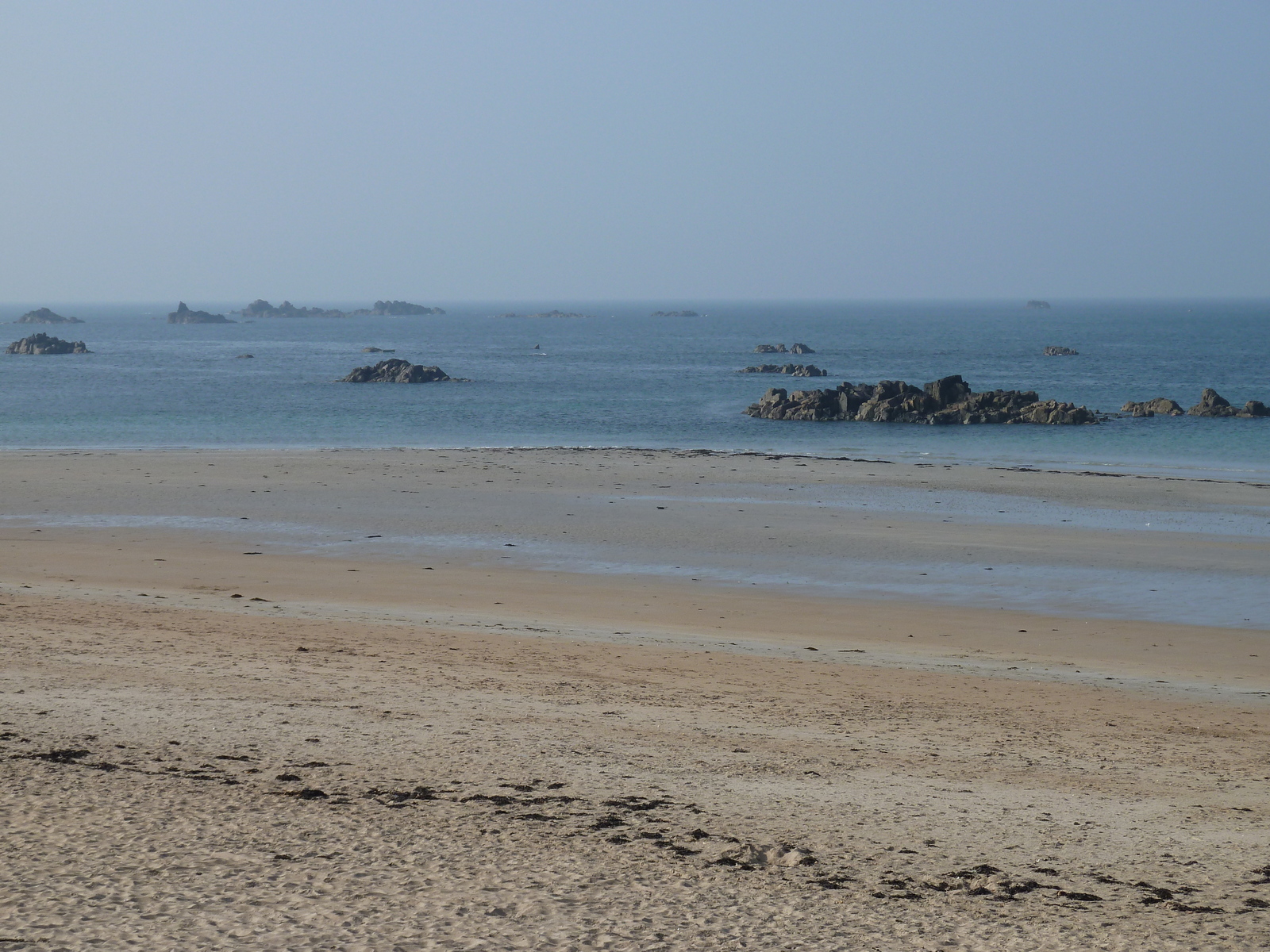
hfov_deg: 20.4
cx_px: 635
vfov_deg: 15.4
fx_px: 3522
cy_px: 476
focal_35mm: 96
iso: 80
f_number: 5.6
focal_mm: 15.8
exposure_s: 1/500
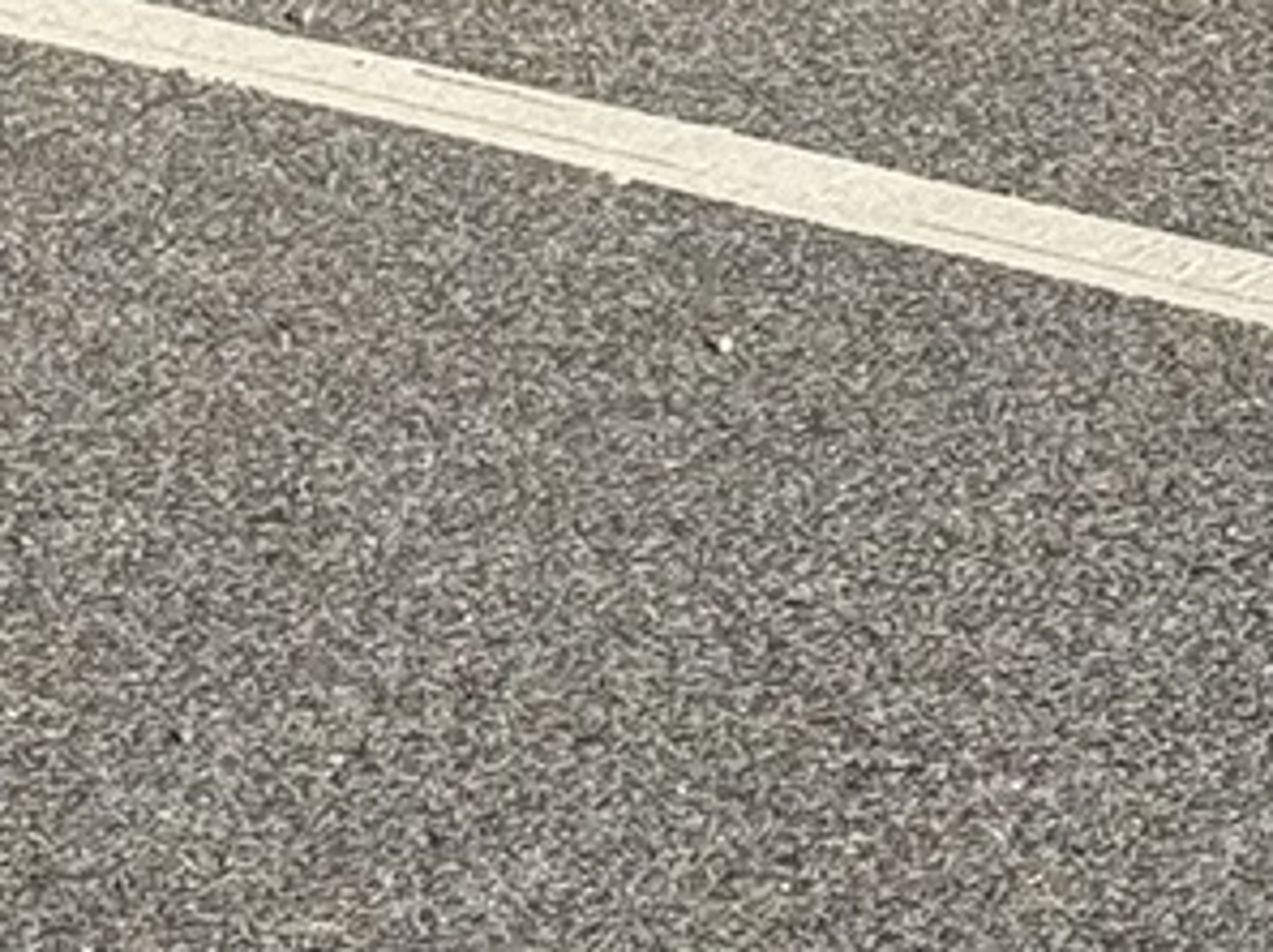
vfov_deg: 5.6
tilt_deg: -10.2
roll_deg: -1.1
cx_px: 446
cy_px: -1081
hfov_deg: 7.7
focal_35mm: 259
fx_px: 9513
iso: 64
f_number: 1.78
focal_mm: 6.76
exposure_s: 1/4049
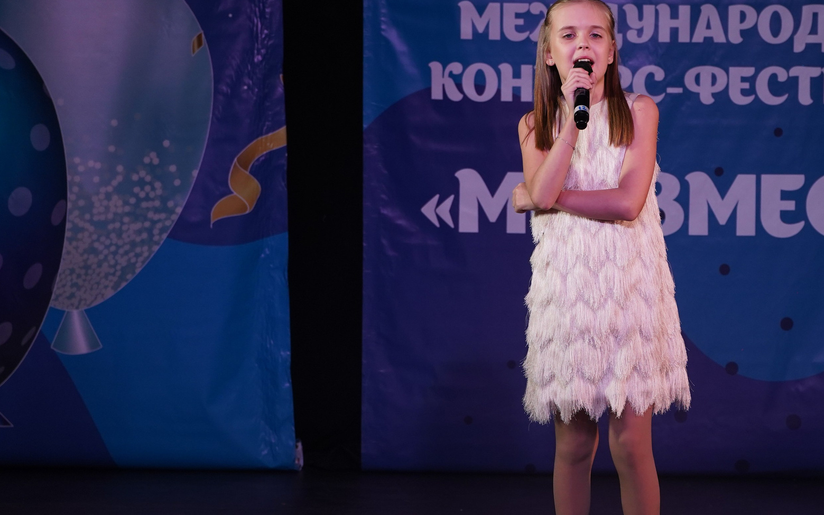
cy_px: 306
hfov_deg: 8.5
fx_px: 5524
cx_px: 635
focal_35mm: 246
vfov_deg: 5.3
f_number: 5.6
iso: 1600
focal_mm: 147
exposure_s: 1/250
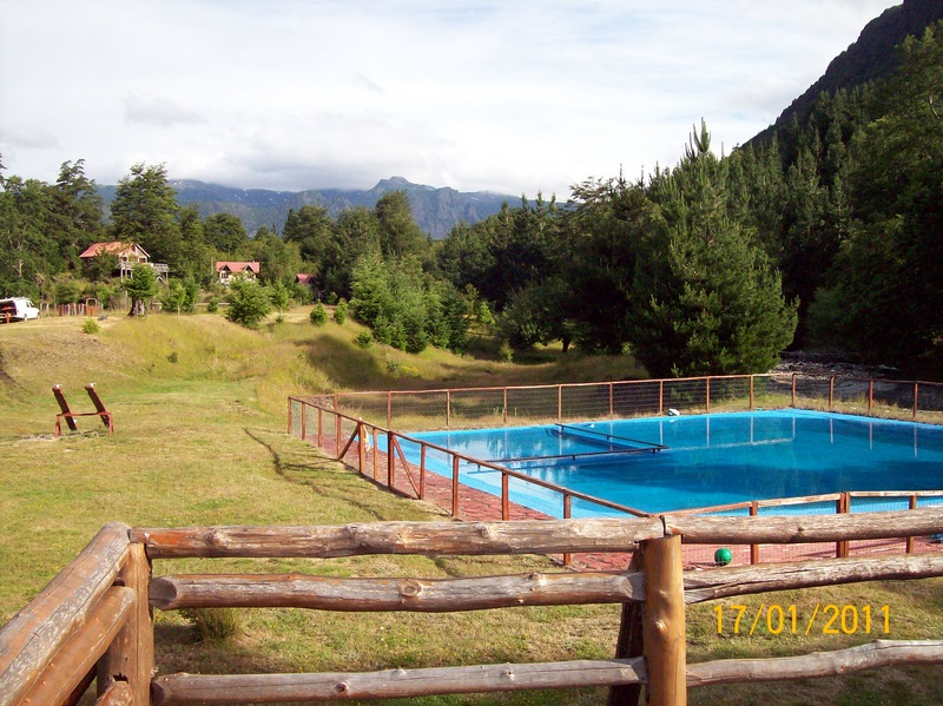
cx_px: 472
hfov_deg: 51.4
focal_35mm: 36
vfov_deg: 39.6
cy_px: 353
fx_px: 980
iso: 140
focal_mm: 6
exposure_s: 1/726
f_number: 4.8
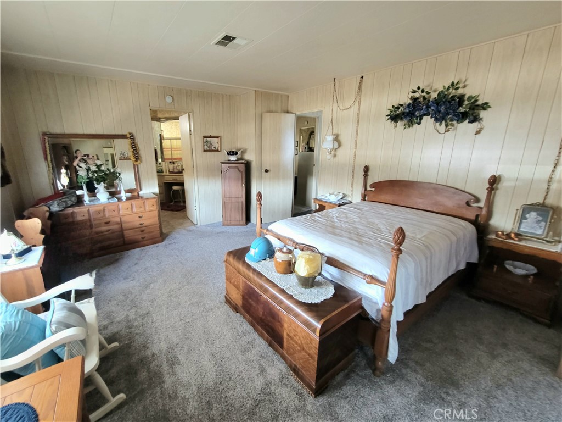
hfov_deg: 106.2
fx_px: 211
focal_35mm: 13
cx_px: 281
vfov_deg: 89.9
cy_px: 211
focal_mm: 2.2
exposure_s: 1/24
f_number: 2.2
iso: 640
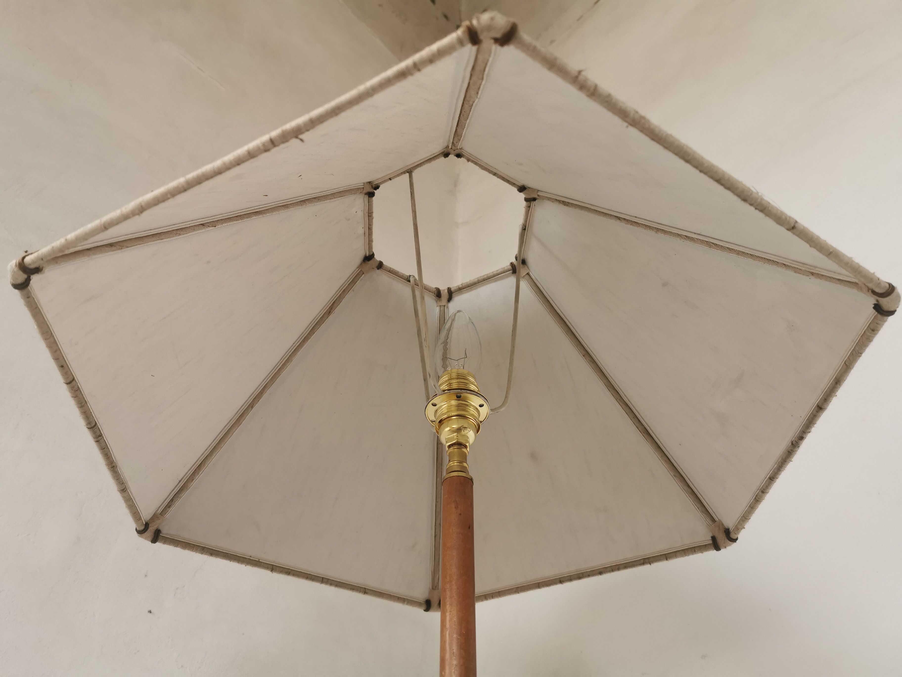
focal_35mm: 27
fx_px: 704
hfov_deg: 65.3
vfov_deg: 51.4
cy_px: 338
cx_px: 451
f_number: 1.6
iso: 160
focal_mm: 5.56
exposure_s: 1/120
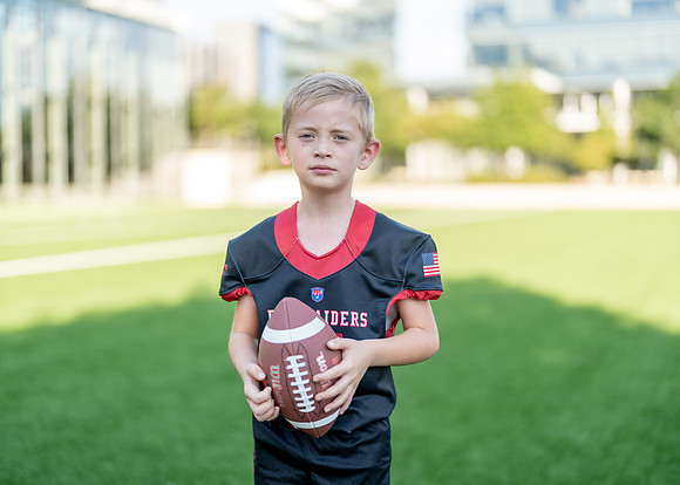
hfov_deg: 37.2
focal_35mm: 52
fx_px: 1012
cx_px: 340
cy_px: 242
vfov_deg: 27.0
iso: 100
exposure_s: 1/1600
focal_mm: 50
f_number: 1.2
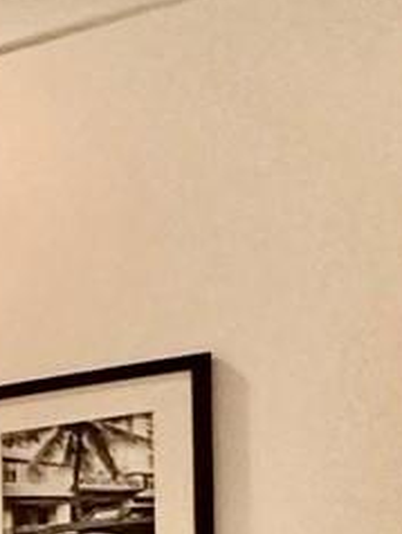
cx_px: -1148
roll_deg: +2.9
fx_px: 1453
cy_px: 790
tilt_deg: -3.2
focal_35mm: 94
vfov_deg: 18.6
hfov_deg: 8.5
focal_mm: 2.22
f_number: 2.2
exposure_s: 1/60
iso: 400
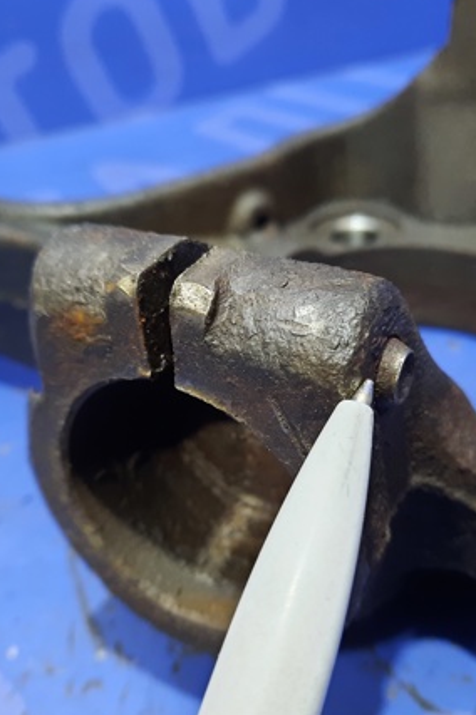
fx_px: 775
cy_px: 377
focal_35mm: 39
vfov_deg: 49.6
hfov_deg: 34.1
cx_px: 263
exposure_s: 1/25
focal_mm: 4.6
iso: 500
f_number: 2
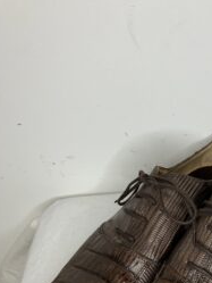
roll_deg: +4.1
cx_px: 158
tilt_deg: -44.4
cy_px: 225
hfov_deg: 31.7
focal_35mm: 45
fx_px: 367
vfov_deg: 40.4
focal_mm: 3.99
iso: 50
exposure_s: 1/50
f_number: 1.8
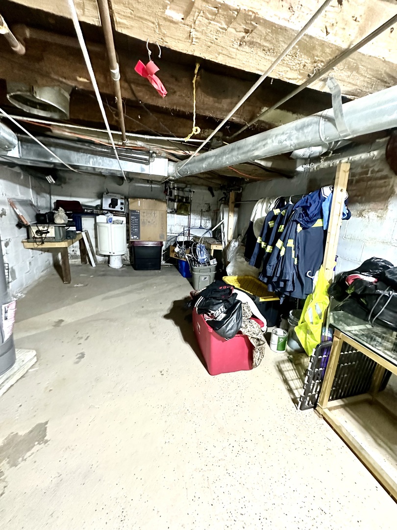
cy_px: 265
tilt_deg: -13.3
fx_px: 214
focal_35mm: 14
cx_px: 198
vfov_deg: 102.1
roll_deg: -4.2
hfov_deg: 85.7
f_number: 2.2
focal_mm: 2.22
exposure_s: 1/60
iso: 1000
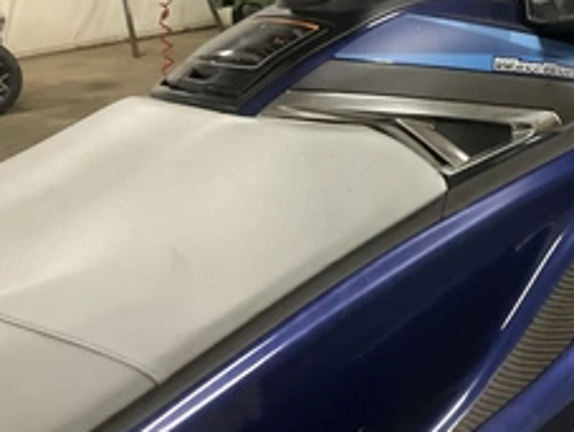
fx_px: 847
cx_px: 468
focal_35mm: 51
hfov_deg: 36.1
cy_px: 182
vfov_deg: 28.6
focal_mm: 3
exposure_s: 1/60
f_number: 1.8
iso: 200
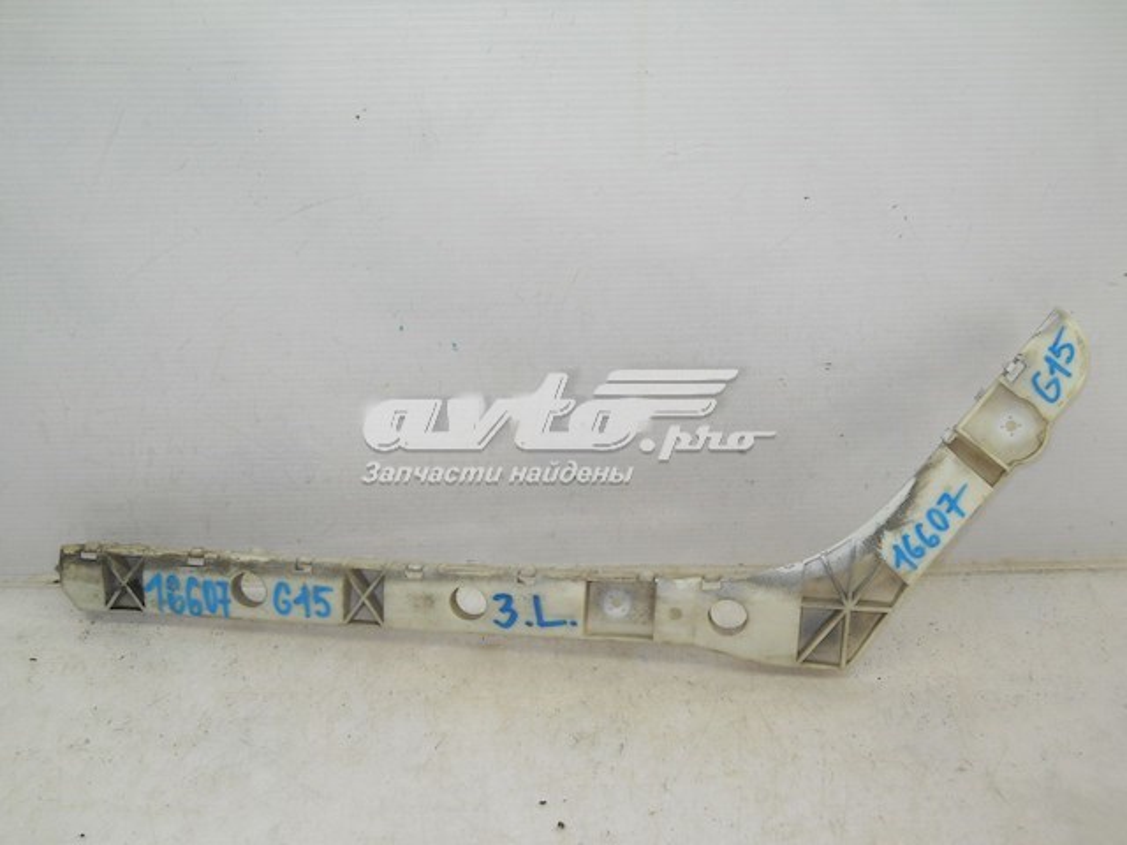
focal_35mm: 41
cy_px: 422
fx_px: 1335
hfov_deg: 45.8
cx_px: 564
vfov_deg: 35.1
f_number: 3.1
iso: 80
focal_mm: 6.72
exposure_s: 1/50
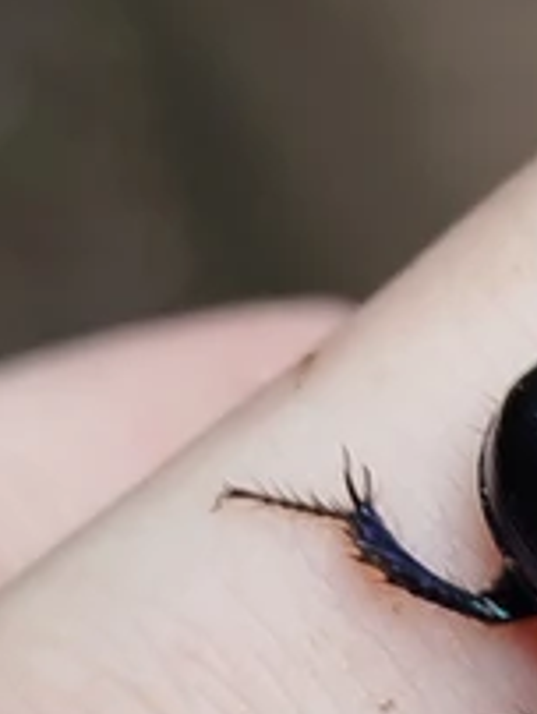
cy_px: 417
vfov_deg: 13.0
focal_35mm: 152
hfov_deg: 9.6
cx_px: 647
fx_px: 3137
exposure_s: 1/100
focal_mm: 5.31
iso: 80
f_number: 1.7
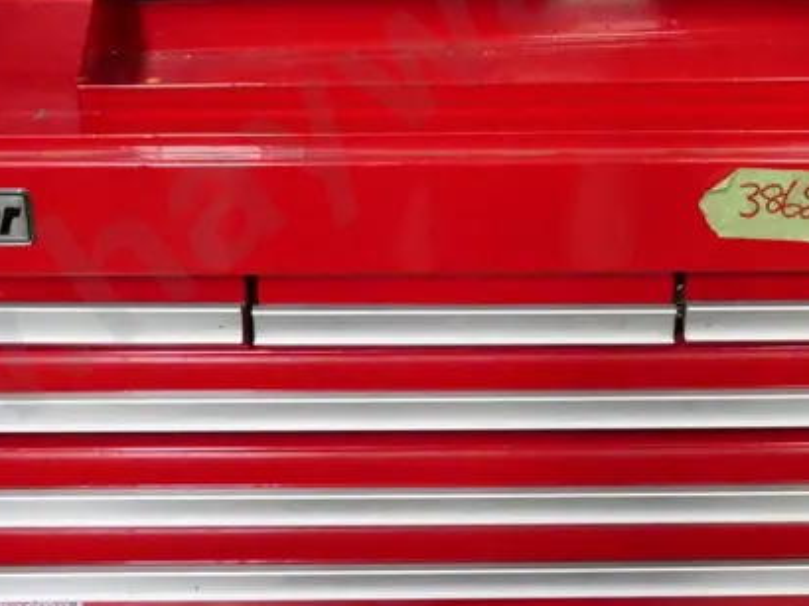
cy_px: 30
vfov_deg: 19.2
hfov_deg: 26.0
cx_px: 456
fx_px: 1752
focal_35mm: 75
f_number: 5.6
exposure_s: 1/320
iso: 6400
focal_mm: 15
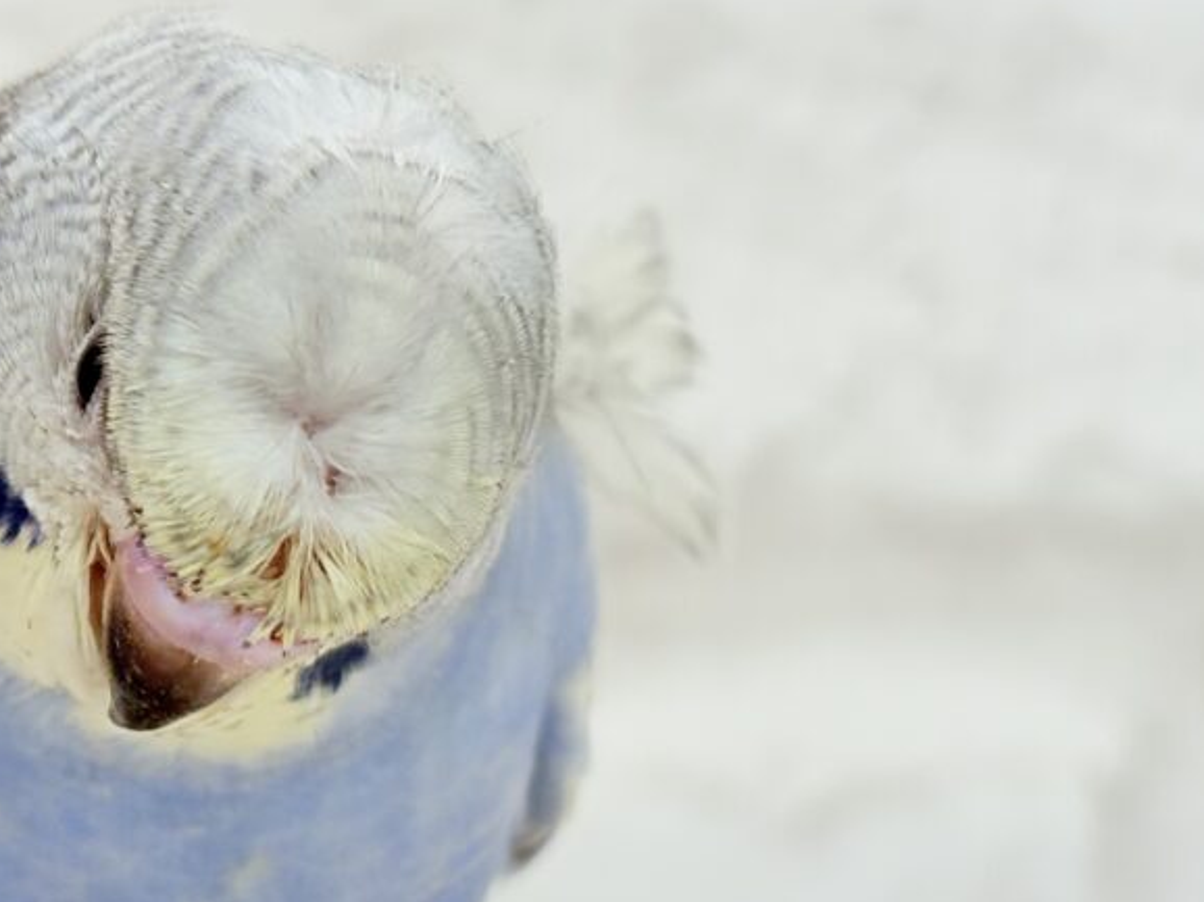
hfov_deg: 18.0
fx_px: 3755
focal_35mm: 108
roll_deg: -2.6
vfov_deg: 13.7
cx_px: 217
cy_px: 517
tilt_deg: -6.0
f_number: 1.6
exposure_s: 1/100
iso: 100
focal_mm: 5.96
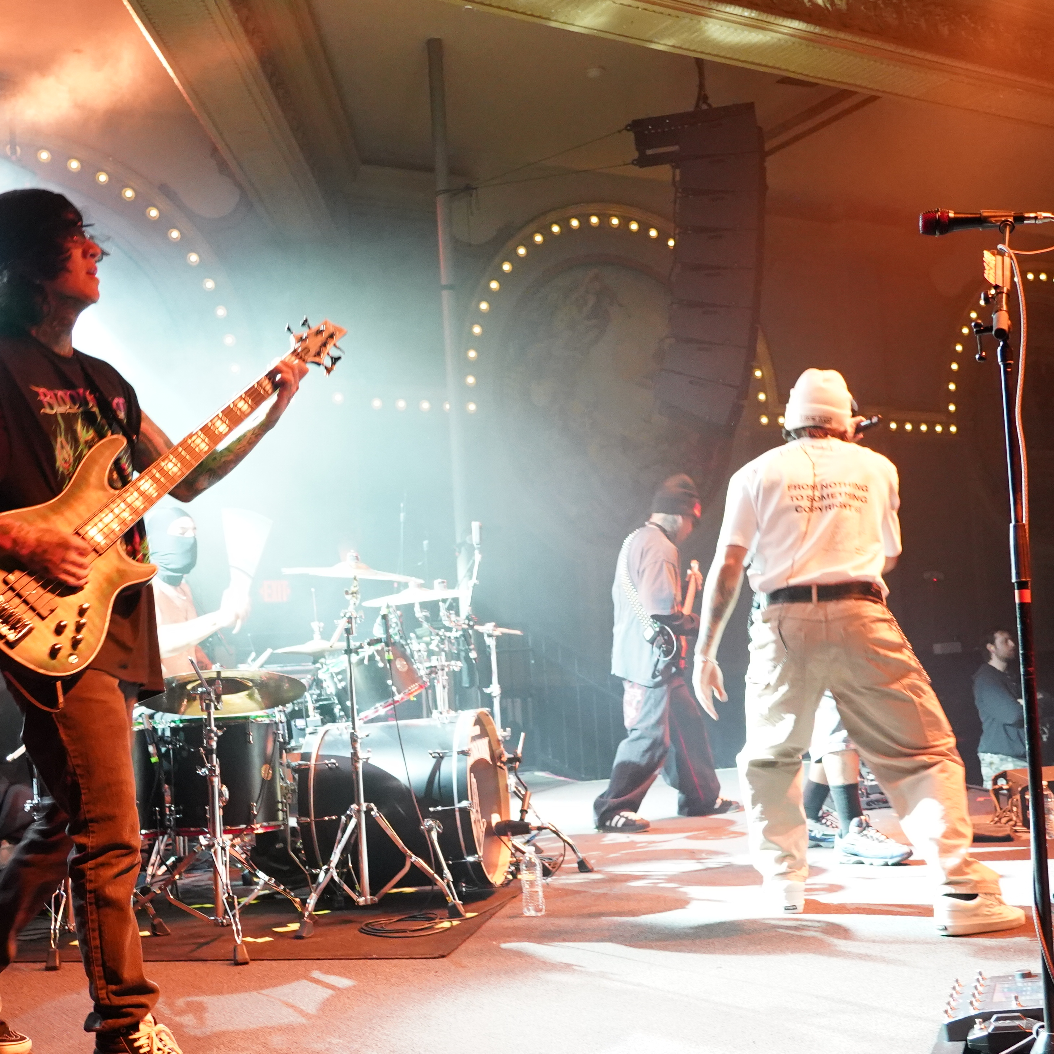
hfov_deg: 39.8
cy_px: 621
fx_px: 1447
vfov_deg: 39.9
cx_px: 400
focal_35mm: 42
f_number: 4
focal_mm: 24
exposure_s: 1/60
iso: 6400
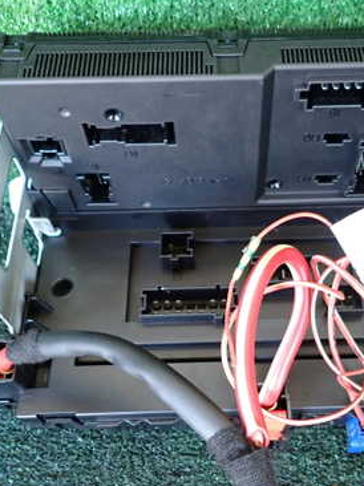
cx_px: 232
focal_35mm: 41
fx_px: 576
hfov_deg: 34.9
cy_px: 218
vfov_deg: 45.7
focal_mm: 4.5
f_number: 2
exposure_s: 1/30
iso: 500
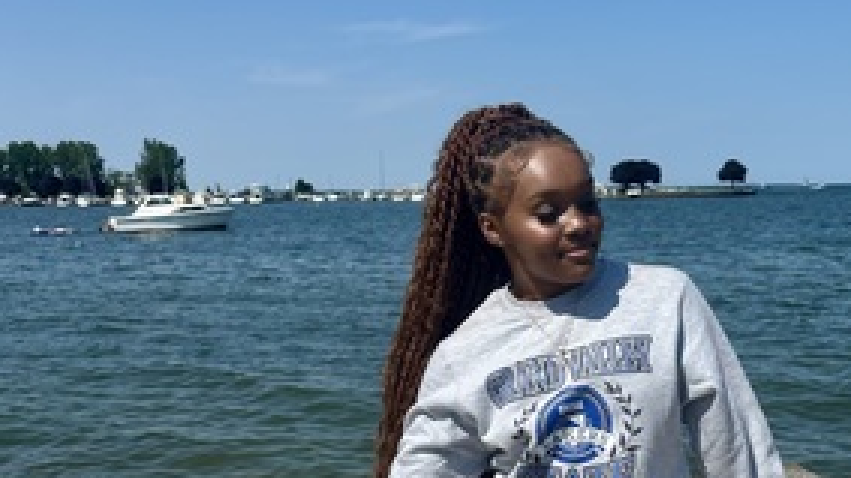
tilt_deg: -12.8
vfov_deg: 23.2
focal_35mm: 50
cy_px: 445
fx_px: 1128
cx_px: 546
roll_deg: +1.1
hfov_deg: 41.0
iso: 50
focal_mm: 5.96
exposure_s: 1/4082
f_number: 1.6
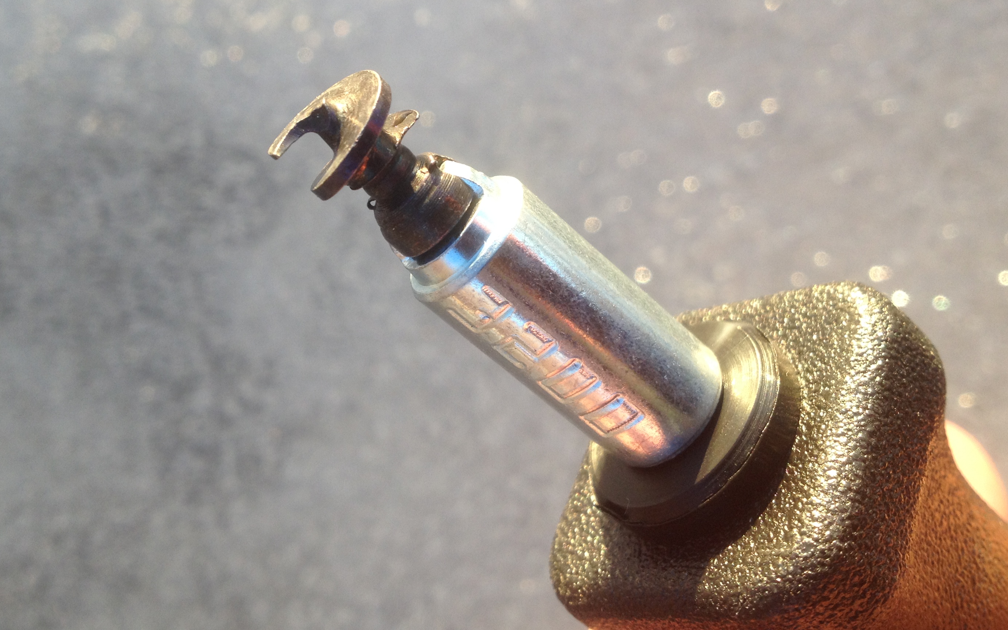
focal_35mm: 44
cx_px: 444
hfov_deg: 45.2
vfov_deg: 29.0
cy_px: 219
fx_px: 1209
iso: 50
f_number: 2.4
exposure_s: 1/185
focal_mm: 4.28
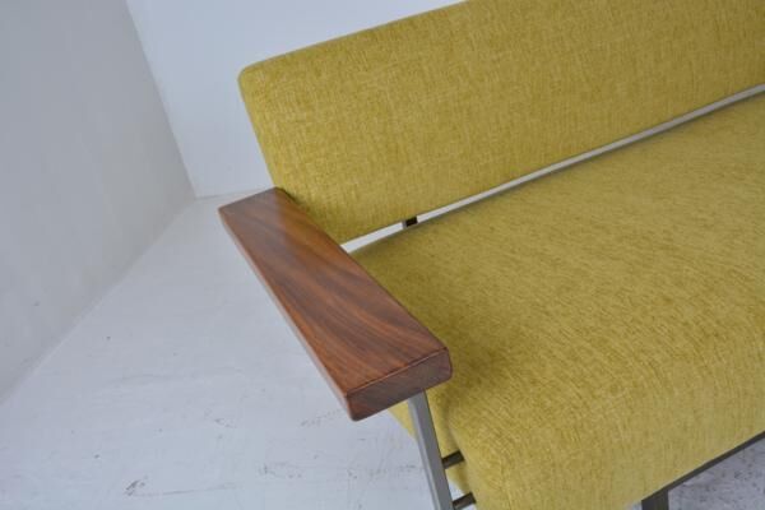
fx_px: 701
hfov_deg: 57.2
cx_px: 382
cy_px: 255
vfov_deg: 40.0
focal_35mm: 33
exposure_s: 1/125
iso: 400
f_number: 10
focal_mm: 22
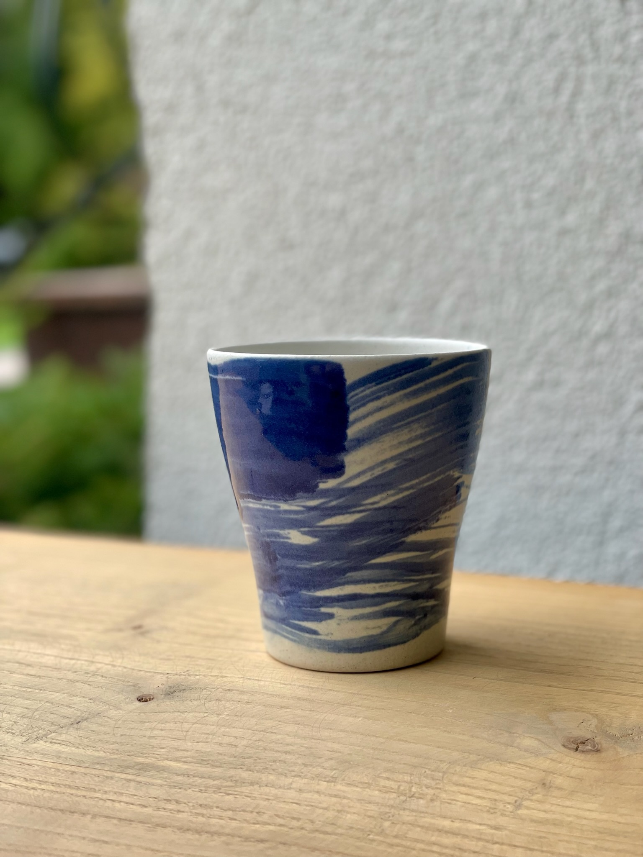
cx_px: 322
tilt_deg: -8.4
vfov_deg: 36.8
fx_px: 1288
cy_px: 428
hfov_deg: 28.0
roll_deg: +1.0
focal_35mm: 52
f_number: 2
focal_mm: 6
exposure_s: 1/201
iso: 25
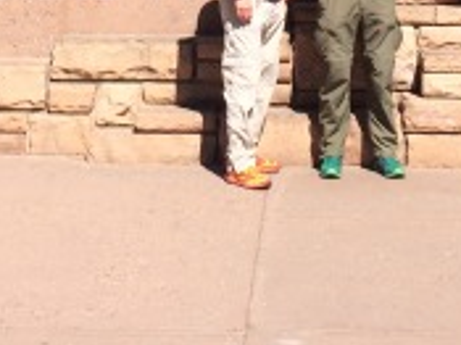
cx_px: 203
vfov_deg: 13.0
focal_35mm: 106
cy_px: -221
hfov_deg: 18.6
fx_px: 1411
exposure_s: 1/1786
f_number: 2.2
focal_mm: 4.15
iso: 32
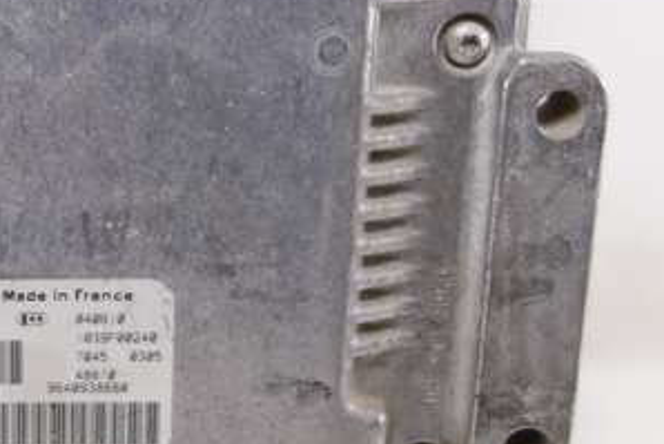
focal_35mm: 77
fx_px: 1421
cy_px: 6
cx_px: -56
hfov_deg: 24.6
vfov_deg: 17.4
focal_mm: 10.4
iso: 125
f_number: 1.8
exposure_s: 1/100
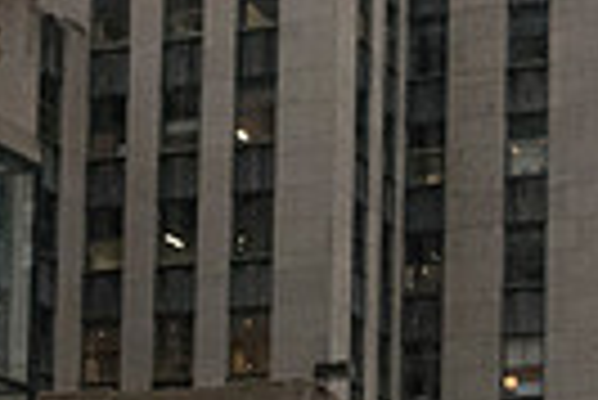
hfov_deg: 16.7
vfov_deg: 10.6
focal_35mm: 122
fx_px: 2029
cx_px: 378
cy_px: 721
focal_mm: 28
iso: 10000
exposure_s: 1/4000
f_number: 2.8
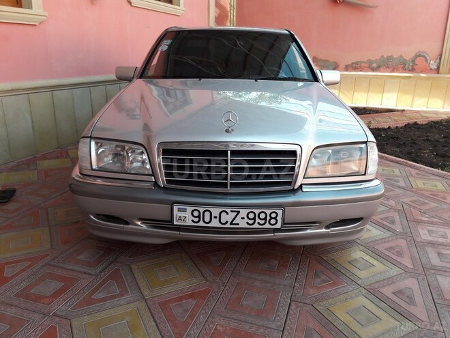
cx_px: 225
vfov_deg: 49.7
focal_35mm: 28
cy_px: 169
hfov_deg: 63.4
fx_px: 364
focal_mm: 3.7
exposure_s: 1/155
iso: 40
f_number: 1.9
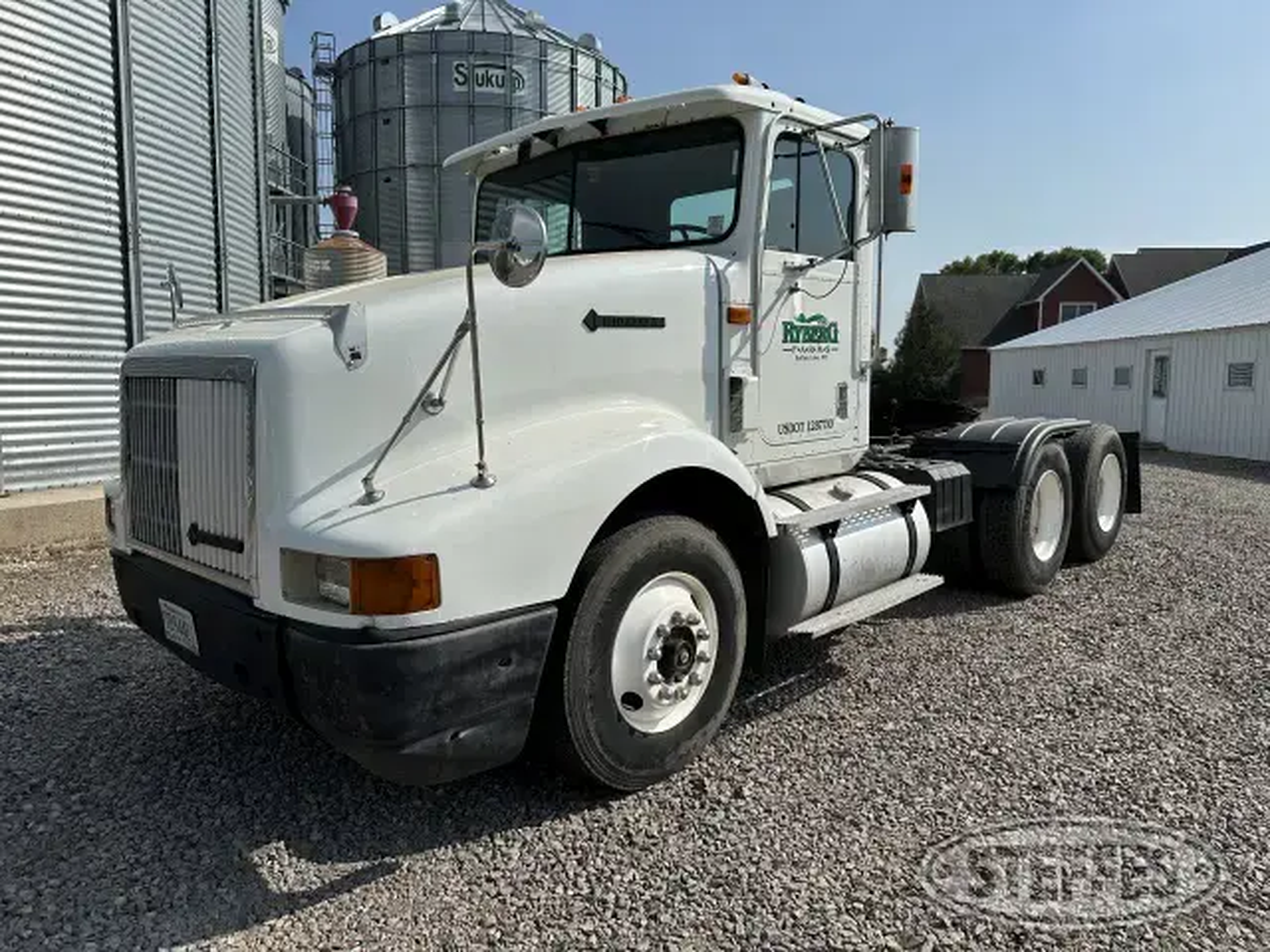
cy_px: 476
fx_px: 881
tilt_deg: -6.6
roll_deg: -1.4
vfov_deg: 56.8
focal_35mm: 24
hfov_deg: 71.6
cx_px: 635
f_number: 1.78
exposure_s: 1/8197
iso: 80
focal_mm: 6.86
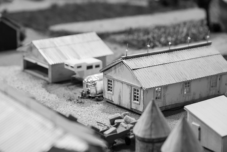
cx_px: 114
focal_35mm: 98
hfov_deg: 20.8
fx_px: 618
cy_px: 76
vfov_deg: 14.0
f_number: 7.1
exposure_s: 1/80
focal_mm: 98
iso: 3200
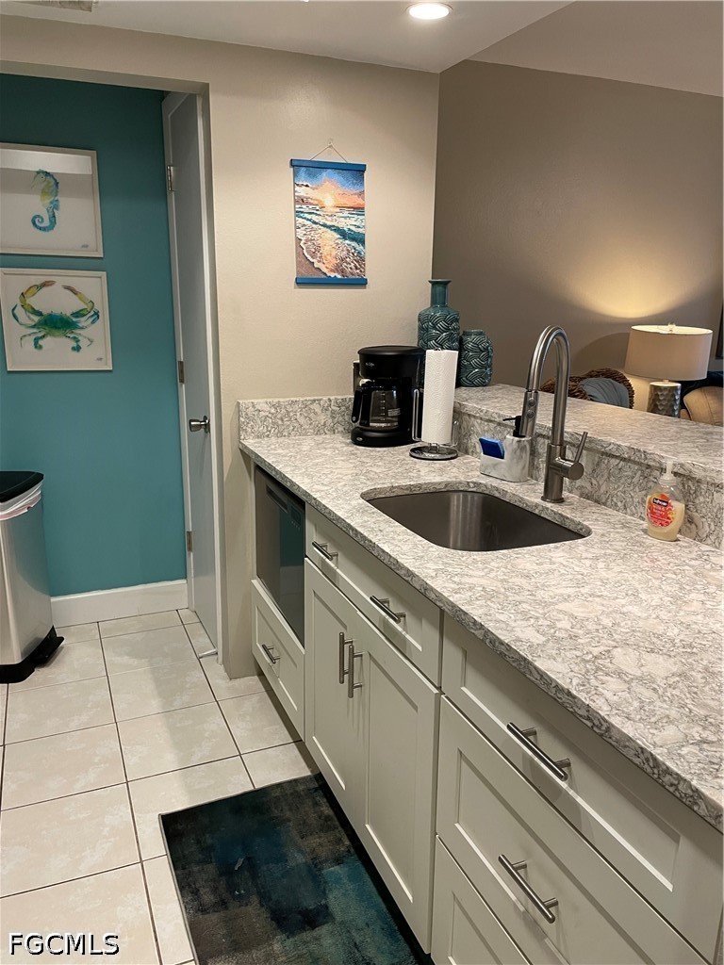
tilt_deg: -13.4
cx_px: 362
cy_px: 482
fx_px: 725
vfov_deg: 67.3
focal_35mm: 26
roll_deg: -0.1
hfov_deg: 53.1
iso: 100
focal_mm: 4.2
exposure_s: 1/60
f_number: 1.6
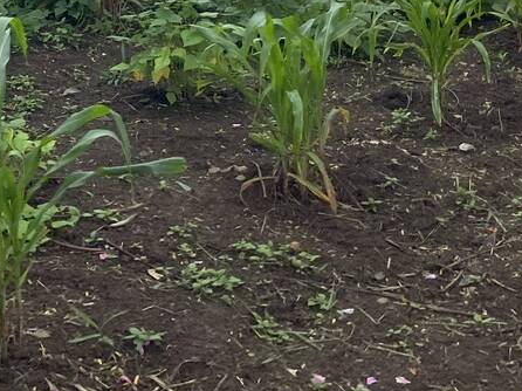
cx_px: 47
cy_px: -184
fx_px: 1266
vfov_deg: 16.2
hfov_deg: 22.7
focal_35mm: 84
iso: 32
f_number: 1.8
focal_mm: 4.25
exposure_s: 1/927
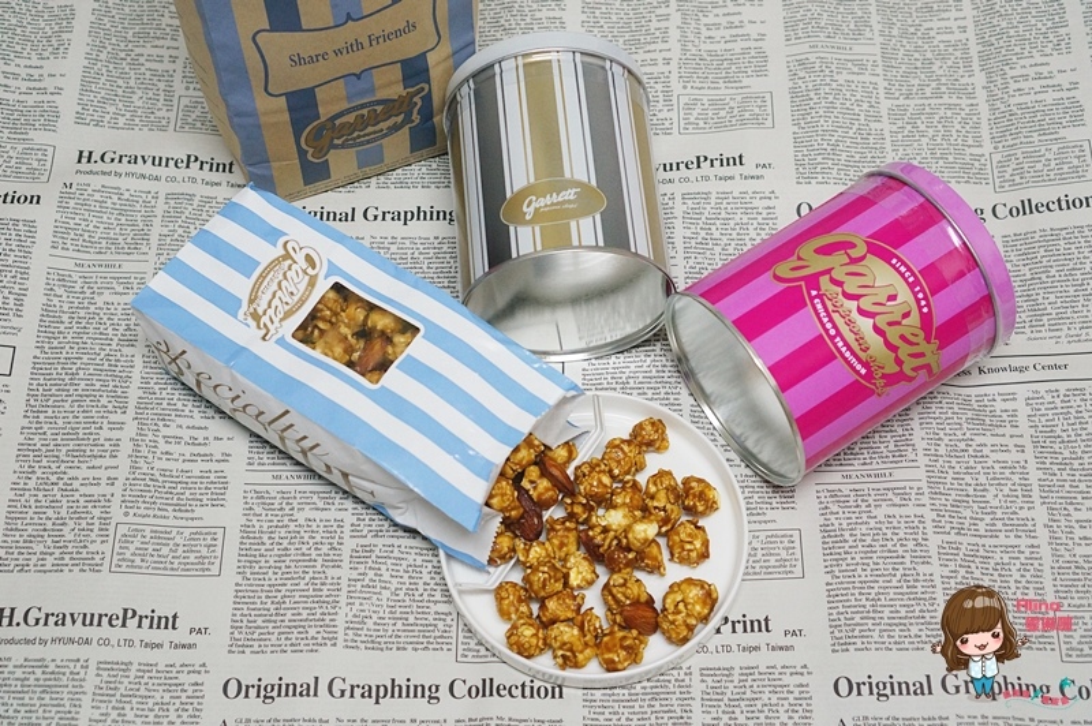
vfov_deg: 25.7
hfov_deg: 37.9
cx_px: 546
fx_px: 1591
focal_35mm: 52
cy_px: 363
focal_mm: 35
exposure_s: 1/160
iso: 1600
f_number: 4
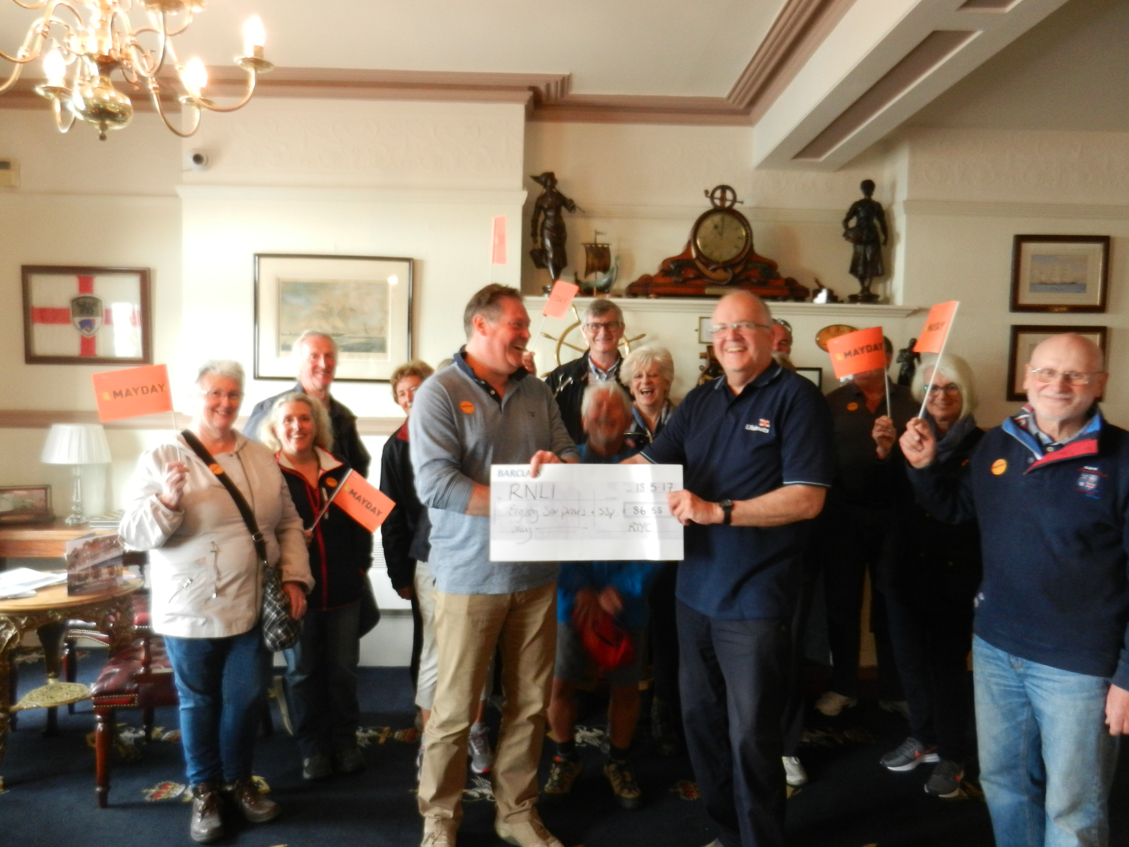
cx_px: 564
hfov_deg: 69.4
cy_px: 424
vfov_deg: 54.9
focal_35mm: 25
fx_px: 815
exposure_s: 1/20
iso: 400
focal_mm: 4.5
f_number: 3.5
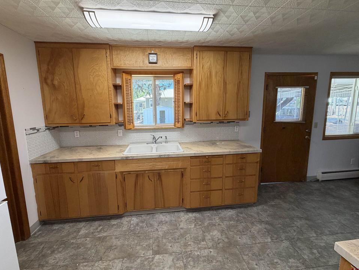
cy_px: 127
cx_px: 174
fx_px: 156
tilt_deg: -6.5
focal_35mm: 15
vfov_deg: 81.7
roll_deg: +1.1
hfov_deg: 98.1
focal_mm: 2.22
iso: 200
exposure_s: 1/120
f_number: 2.2
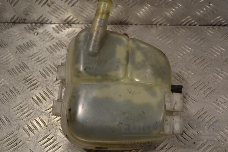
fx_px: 304
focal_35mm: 48
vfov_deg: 28.1
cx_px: 114
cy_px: 76
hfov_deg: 41.1
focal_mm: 32
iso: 250
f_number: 5.6
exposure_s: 1/125
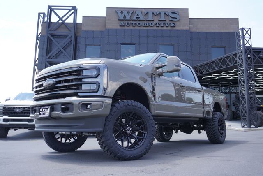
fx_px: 230
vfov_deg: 41.8
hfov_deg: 59.4
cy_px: 88
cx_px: 132
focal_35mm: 32
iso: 100
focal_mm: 21
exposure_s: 1/125
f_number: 5.6
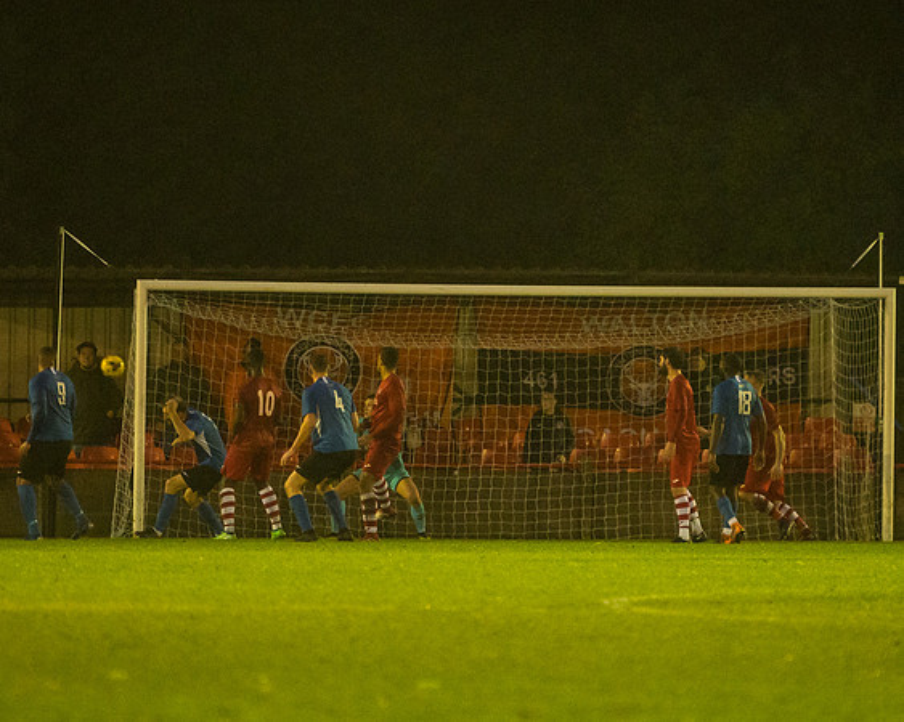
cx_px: 521
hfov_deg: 4.9
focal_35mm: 399
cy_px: 304
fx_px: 10671
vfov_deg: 3.9
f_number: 2.8
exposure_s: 1/800
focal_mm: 200
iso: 5000
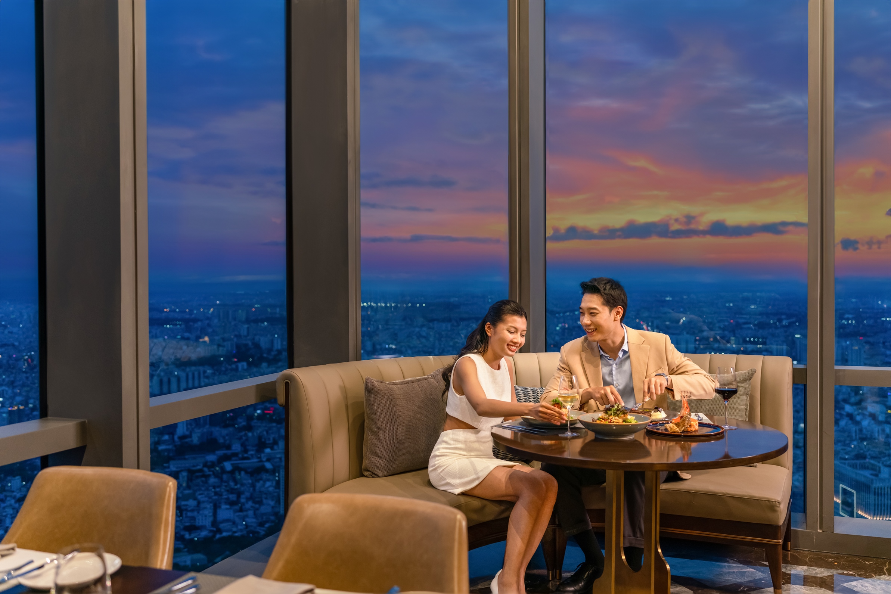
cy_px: 297
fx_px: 866
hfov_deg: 54.4
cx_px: 446
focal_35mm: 35
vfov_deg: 37.9
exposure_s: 1/100
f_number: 2.8
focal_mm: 35
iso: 800
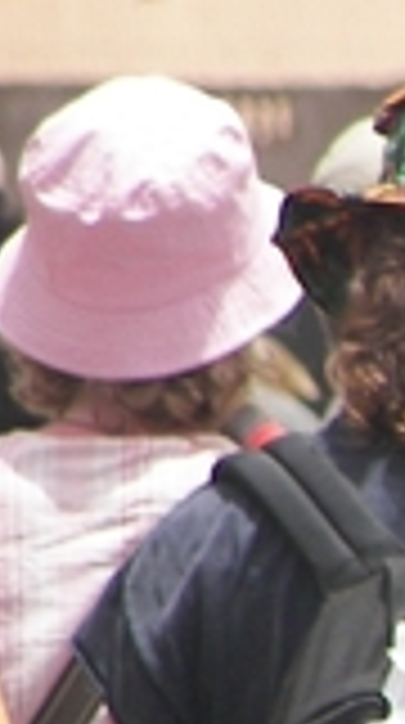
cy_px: 728
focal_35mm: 1609
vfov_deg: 1.3
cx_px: 1017
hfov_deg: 0.8
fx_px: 30864
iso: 100
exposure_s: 1/800
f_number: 3.6
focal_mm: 65.7
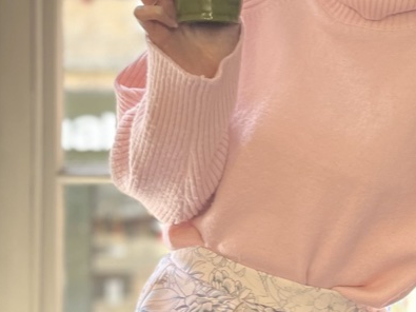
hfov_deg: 24.4
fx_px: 949
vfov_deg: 18.5
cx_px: 316
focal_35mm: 79
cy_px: 245
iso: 40
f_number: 1.6
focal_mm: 5.1
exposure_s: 1/121
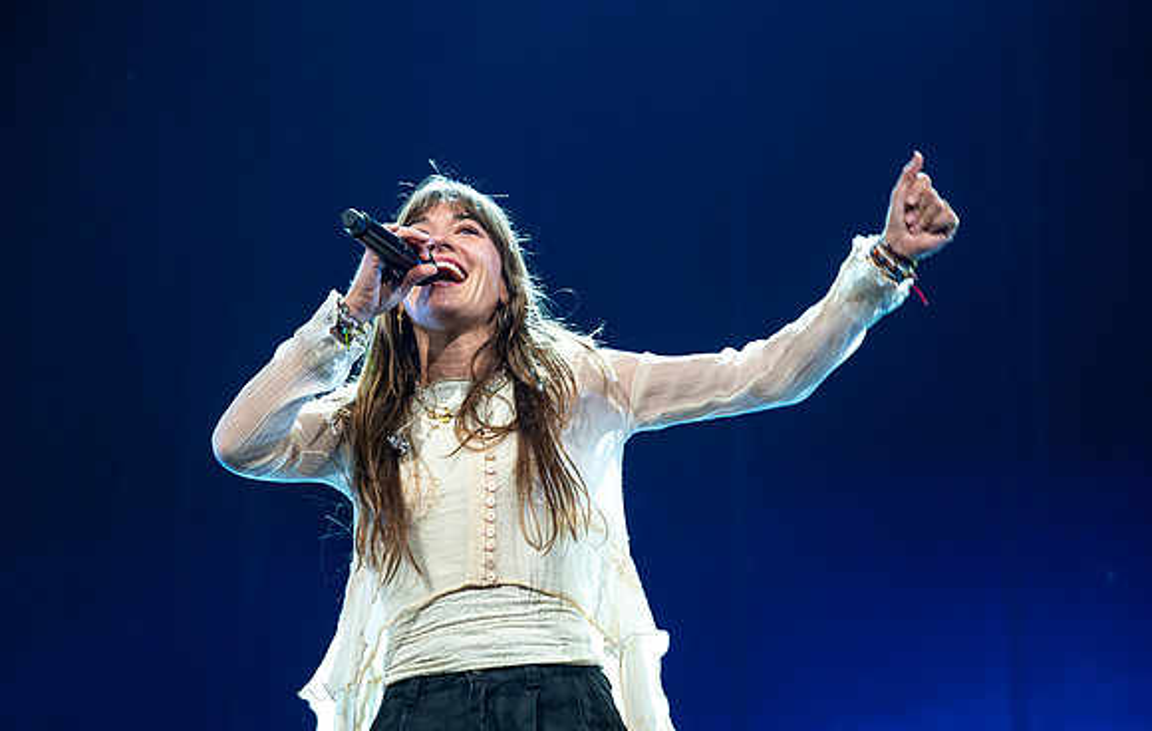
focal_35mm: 101
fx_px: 3191
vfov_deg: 13.1
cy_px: 250
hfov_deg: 20.4
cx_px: 480
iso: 400
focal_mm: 78
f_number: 2.8
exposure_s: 1/250
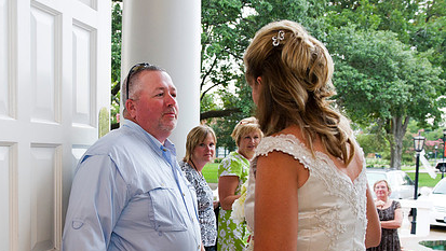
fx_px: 556
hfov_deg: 43.3
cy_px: 190
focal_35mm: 47
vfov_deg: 25.2
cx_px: 161
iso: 1600
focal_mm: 32
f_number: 4.5
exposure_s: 1/80
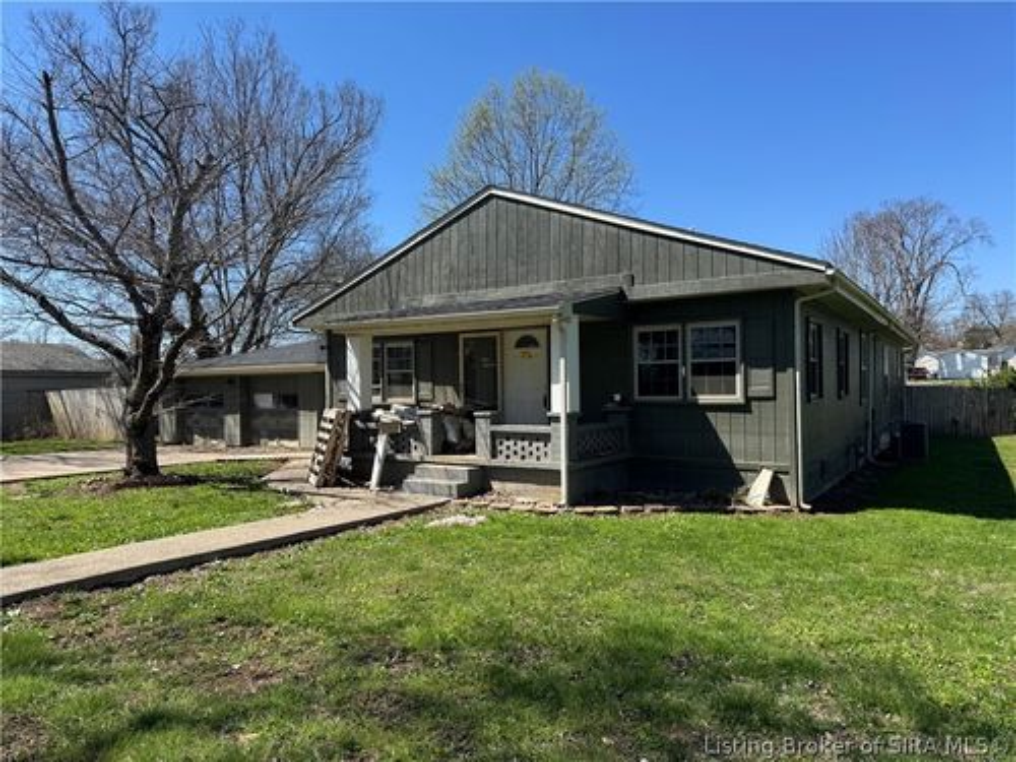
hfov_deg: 71.6
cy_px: 381
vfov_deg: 56.8
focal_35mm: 24
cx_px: 508
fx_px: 704
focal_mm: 6.76
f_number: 1.78
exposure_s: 1/3096
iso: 80
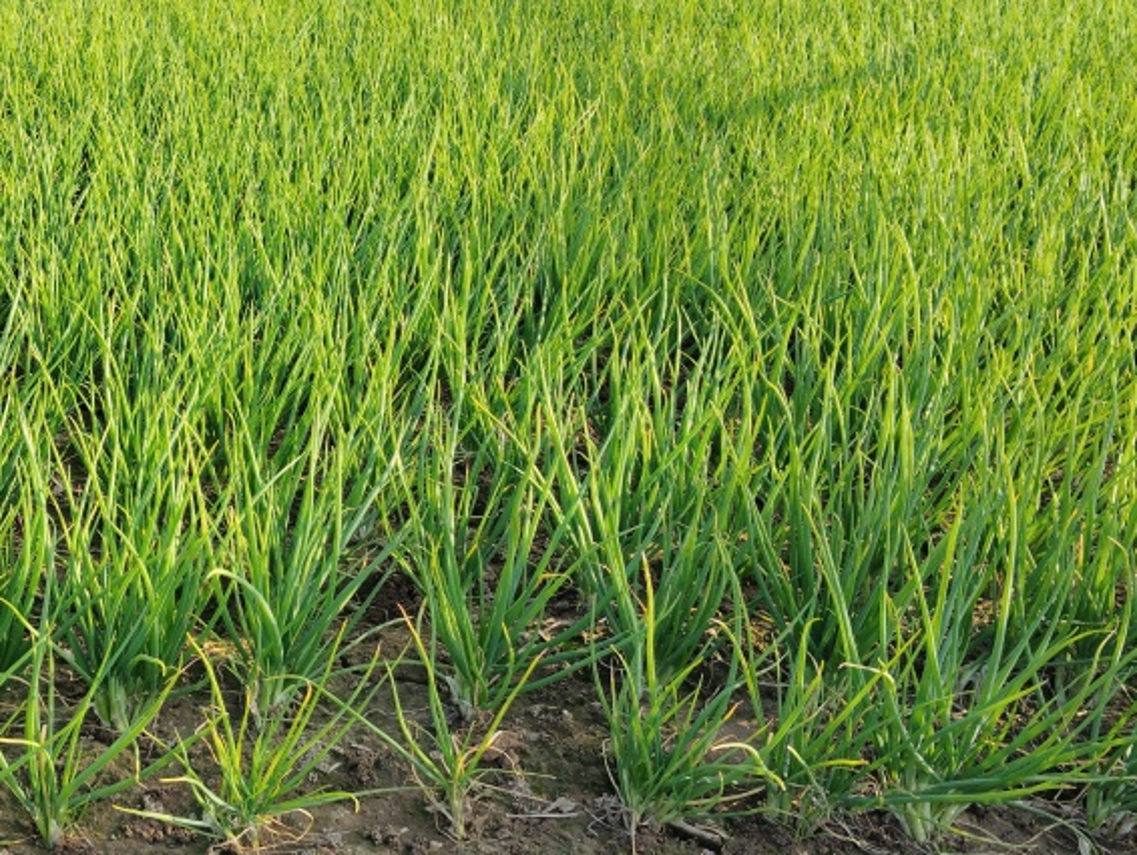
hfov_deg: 44.9
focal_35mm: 41
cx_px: 358
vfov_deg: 35.2
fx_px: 1348
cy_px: 442
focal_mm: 4.25
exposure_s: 1/252
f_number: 1.8
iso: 50
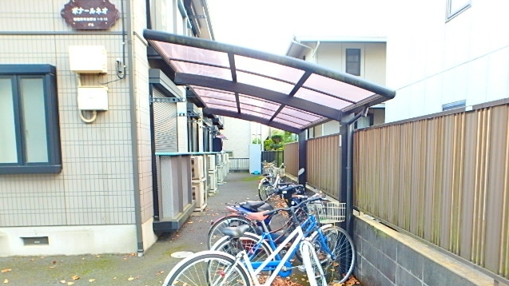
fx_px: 310
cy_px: 189
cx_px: 254
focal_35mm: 23
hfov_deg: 78.7
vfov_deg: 48.7
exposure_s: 1/40
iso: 200
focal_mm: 3.7
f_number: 3.5
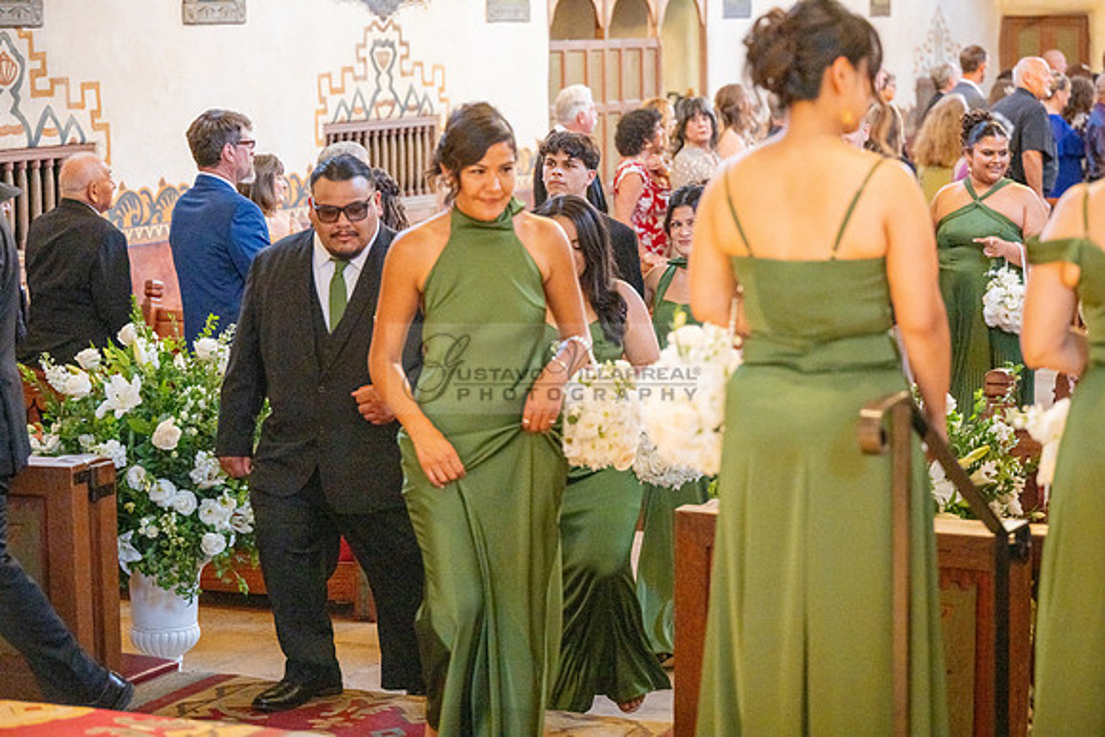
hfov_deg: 23.1
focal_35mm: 88
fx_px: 2702
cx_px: 552
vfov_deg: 15.5
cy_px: 368
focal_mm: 88
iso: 1250
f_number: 3.2
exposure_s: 1/320
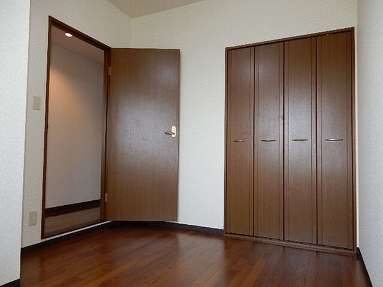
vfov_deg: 54.9
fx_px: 277
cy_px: 144
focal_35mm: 25
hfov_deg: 69.4
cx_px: 192
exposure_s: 1/30
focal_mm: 4.5
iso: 125
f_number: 3.7
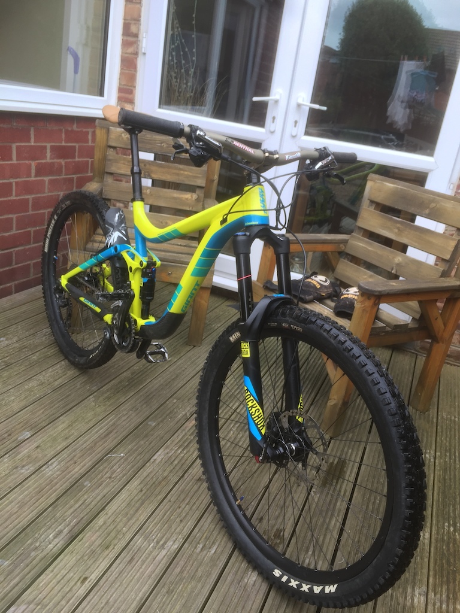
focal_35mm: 29
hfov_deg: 48.2
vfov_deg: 61.7
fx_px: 514
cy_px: 306
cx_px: 230
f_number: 2.2
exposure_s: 1/121
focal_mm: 4.15
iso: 32
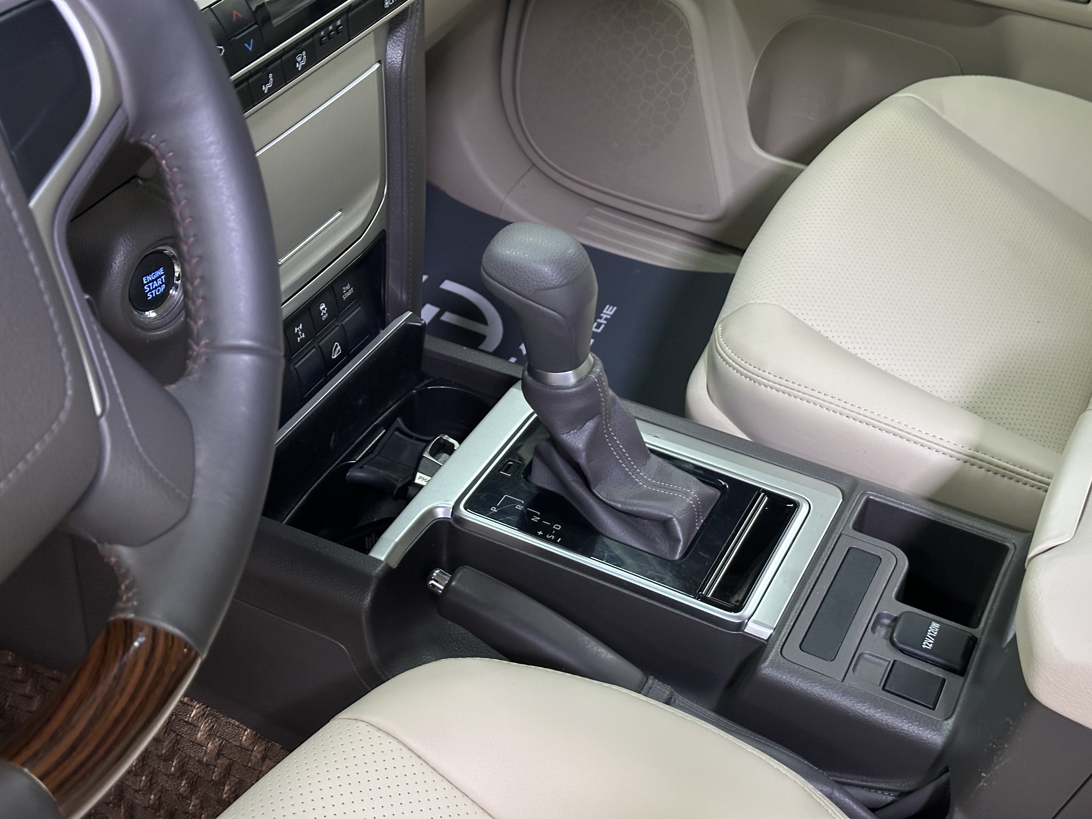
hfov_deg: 39.7
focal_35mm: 48
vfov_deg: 30.3
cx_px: 546
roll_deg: -5.8
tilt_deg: -38.5
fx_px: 1514
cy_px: 410
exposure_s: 1/25
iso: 400
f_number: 1.78
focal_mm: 6.86
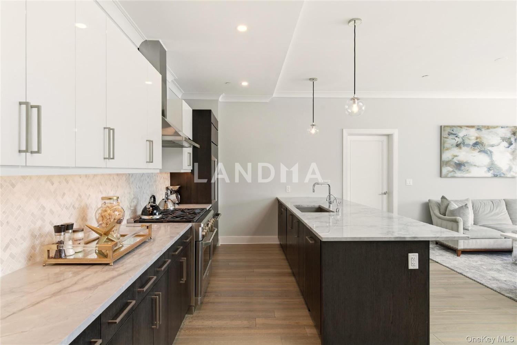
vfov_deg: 64.6
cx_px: 258
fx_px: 273
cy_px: 172
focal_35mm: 19
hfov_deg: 86.9
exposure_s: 1/80
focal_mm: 19
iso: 250
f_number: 9
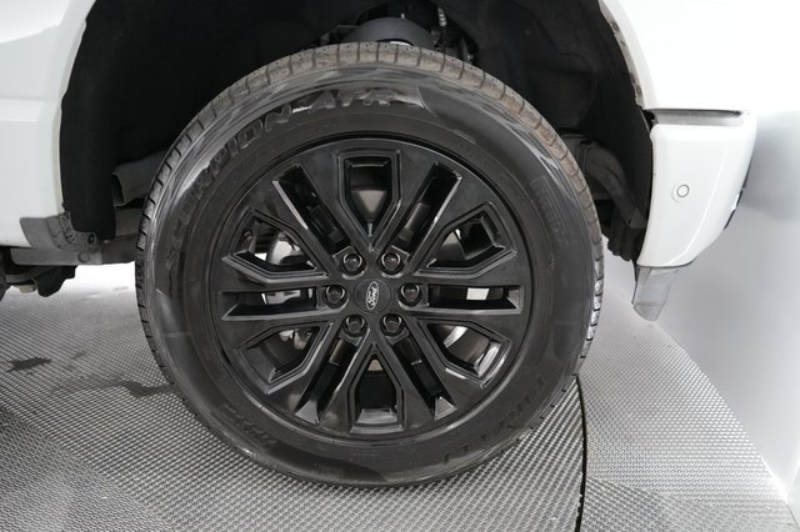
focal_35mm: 24
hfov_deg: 73.8
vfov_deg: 53.1
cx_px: 400
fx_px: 533
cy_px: 266
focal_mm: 24
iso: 10000
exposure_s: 1/250
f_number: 2.8
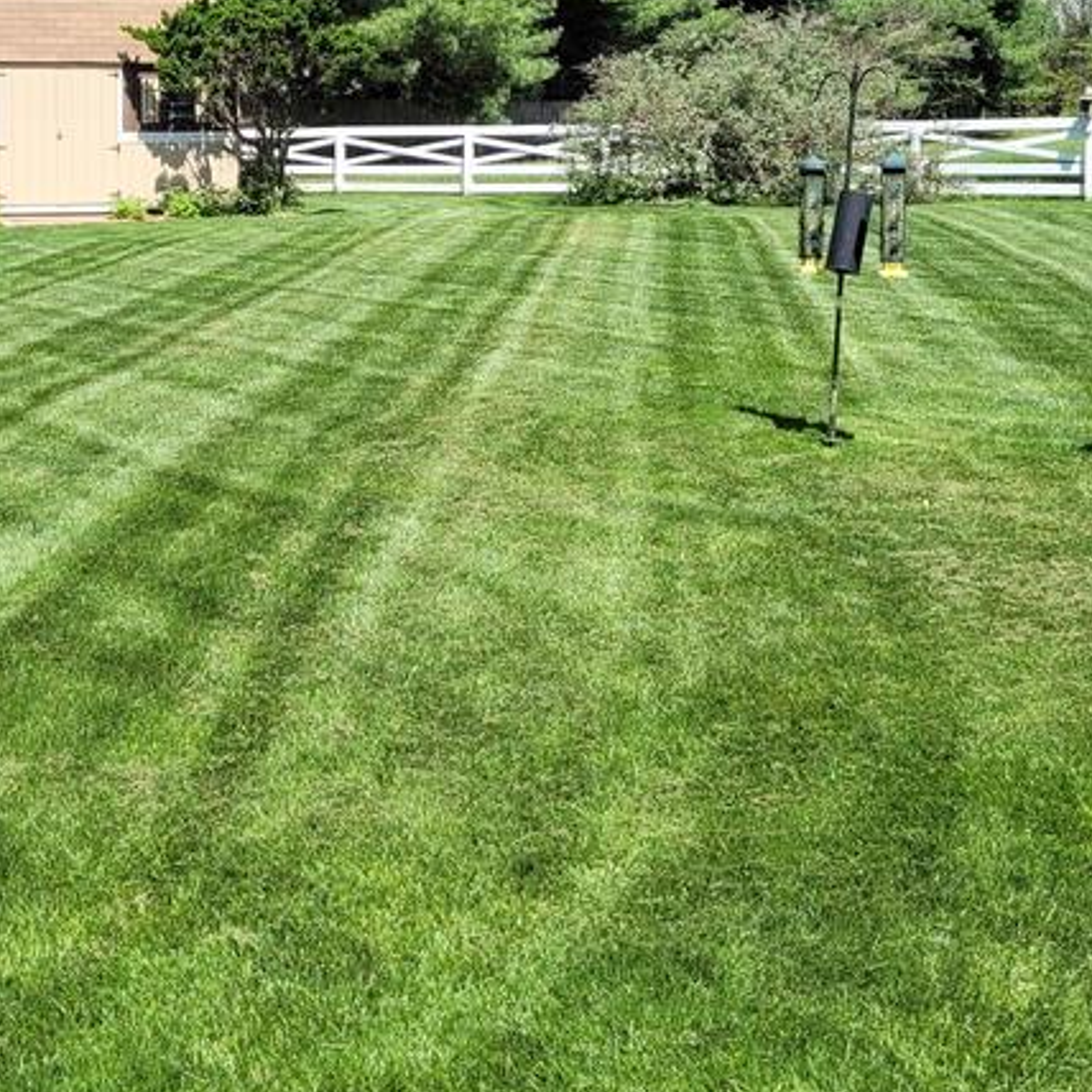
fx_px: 1963
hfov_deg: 31.1
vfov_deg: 30.4
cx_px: 526
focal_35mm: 55
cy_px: 222
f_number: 1.8
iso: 40
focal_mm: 5.4
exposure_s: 1/1488
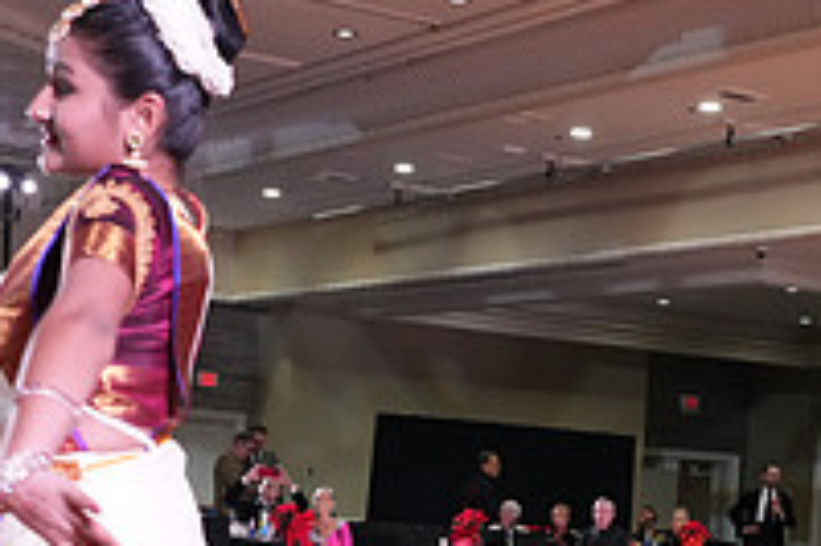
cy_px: 725
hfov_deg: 22.6
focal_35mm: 90
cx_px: 513
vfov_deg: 14.5
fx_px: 2051
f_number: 5
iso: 5000
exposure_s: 1/320
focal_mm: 31
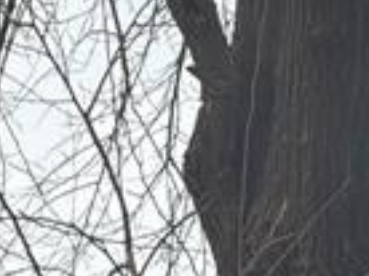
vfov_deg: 11.1
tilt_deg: +4.2
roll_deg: +1.2
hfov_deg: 16.3
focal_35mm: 104
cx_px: -270
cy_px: 729
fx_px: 1107
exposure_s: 1/1087
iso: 64
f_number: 2.2
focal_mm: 2.22
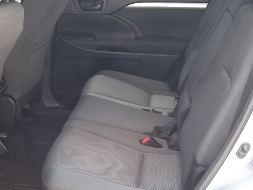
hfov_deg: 29.4
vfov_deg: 22.2
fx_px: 482
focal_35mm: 66
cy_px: 115
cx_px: 133
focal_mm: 8.3
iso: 160
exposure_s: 1/50
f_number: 4.58
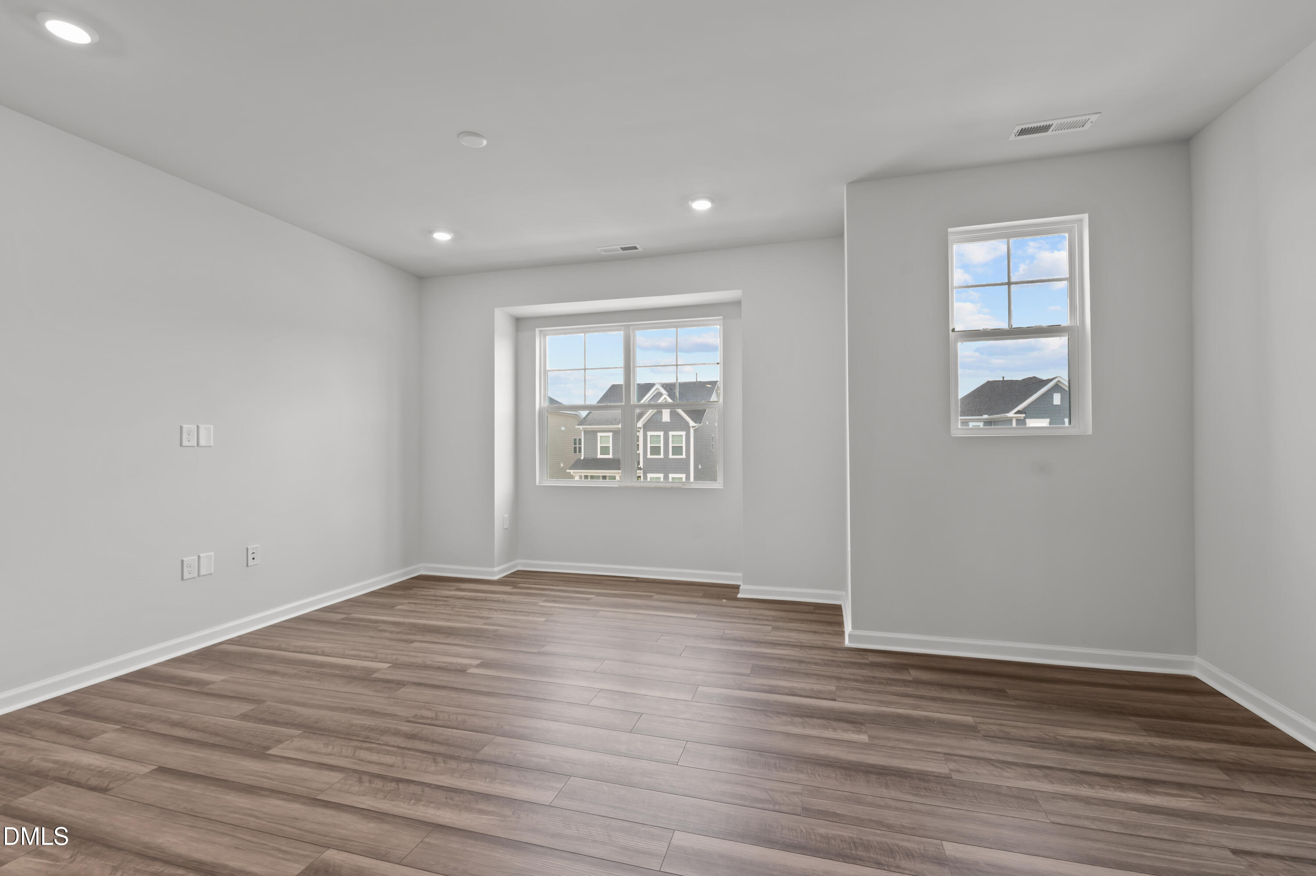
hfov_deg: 100.4
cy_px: 438
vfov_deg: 77.2
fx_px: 548
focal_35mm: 15
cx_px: 658
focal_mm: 15
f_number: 7.1
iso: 400
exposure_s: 1/8
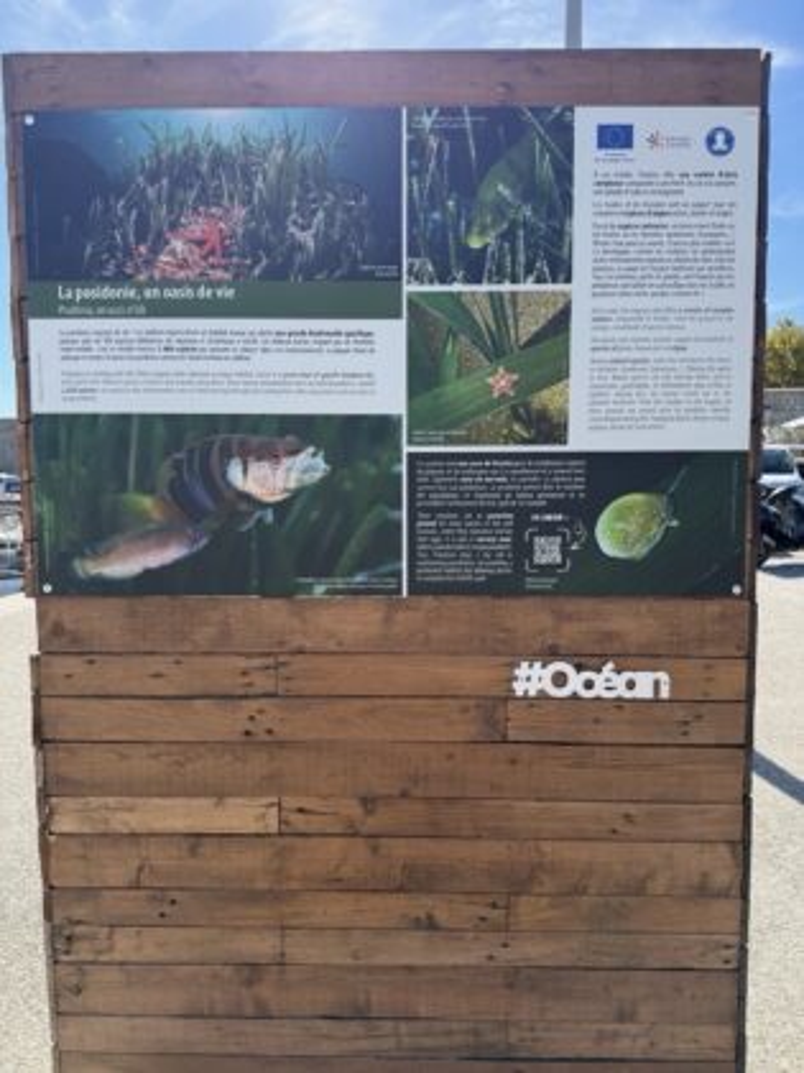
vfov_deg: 71.6
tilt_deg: -4.5
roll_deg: -0.4
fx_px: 743
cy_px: 536
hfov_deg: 56.8
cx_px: 402
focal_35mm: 24
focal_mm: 6.76
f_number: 1.78
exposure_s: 1/3279
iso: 100
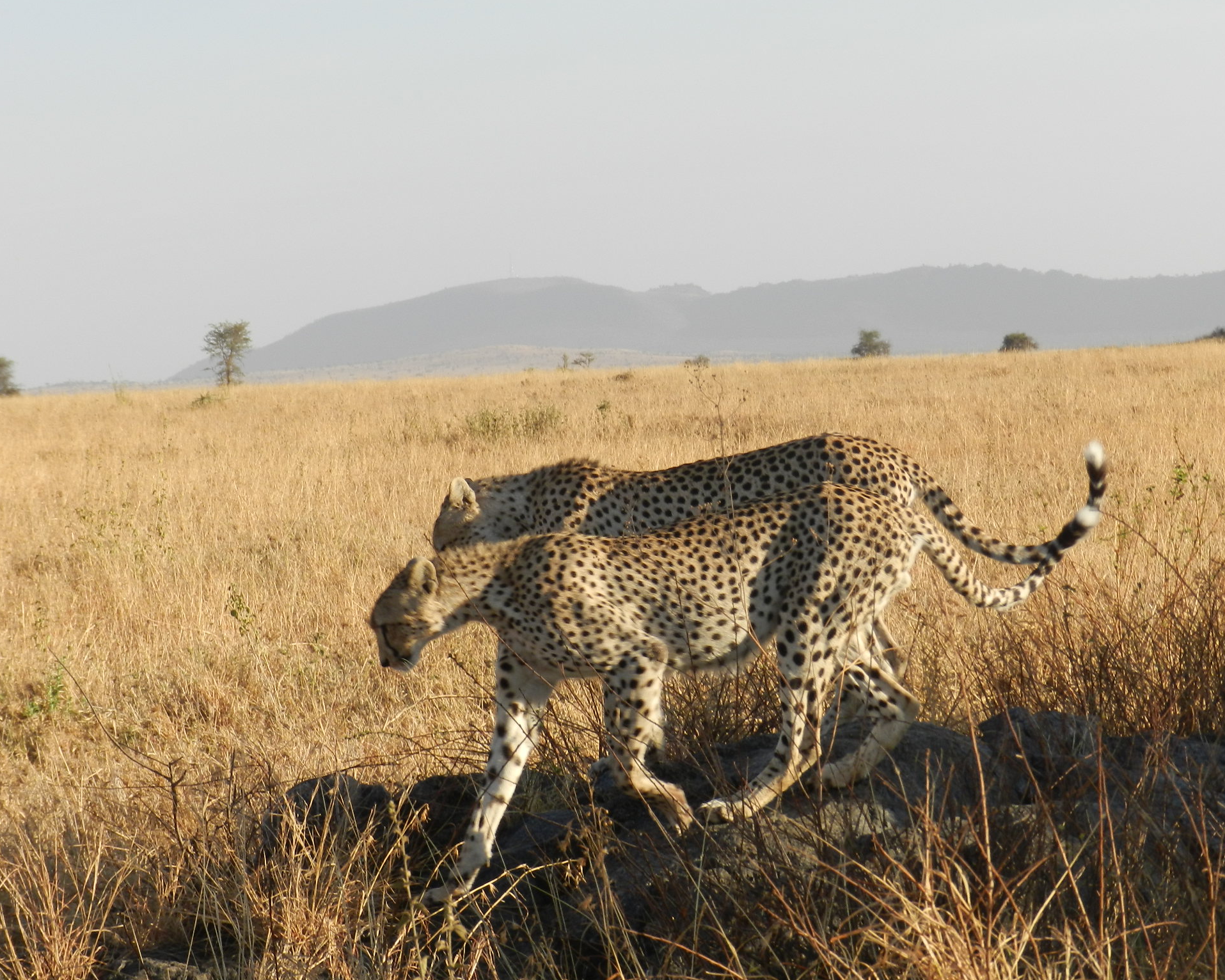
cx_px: 628
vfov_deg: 9.3
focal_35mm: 167
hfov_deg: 11.6
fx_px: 6055
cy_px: 489
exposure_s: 1/320
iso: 160
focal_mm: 28.4
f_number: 5.3
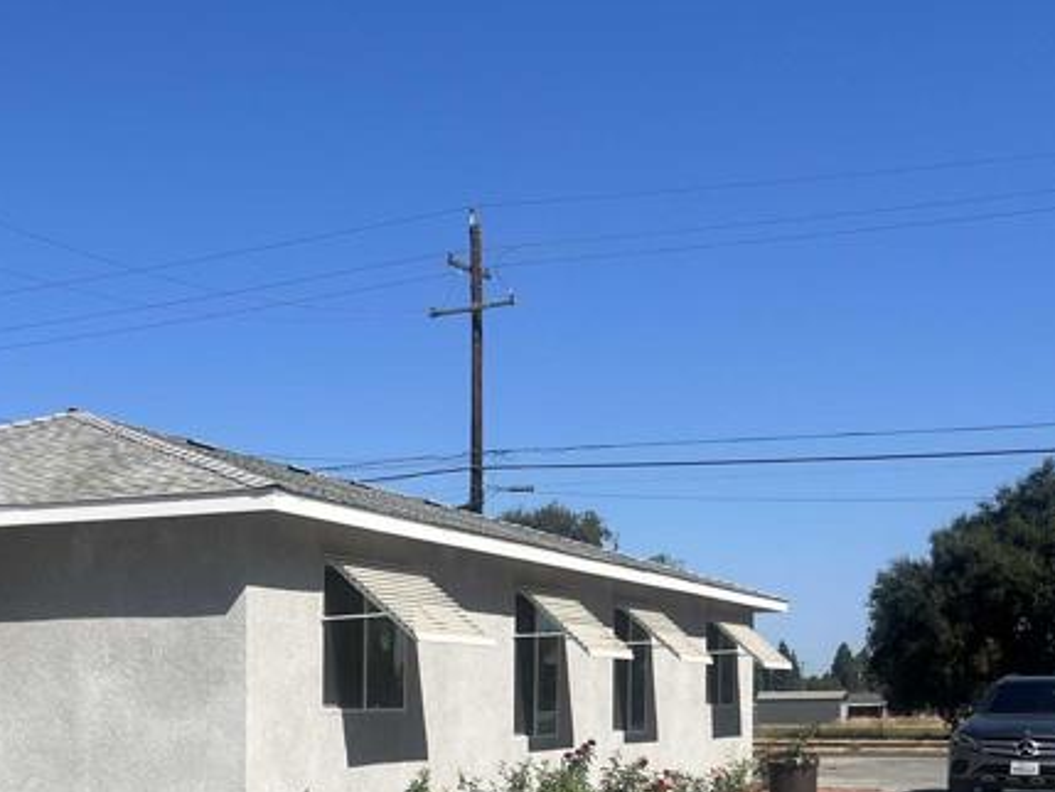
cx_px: 148
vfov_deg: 22.6
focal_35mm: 62
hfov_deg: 30.1
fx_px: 1890
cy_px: 819
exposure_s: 1/6579
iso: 50
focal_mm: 5.7
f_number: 1.5
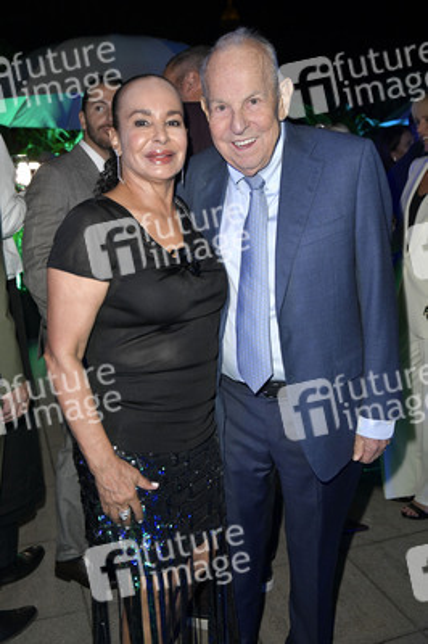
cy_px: 322
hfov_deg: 42.3
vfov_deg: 60.3
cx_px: 214
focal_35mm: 31
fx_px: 554
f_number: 5
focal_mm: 31
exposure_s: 1/200
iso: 2000
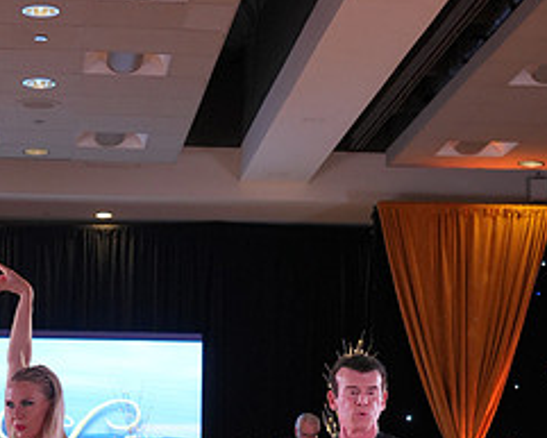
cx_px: 144
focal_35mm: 113
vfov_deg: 13.2
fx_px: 1830
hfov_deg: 16.9
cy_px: 558
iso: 1250
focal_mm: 50
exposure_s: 1/400
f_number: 4
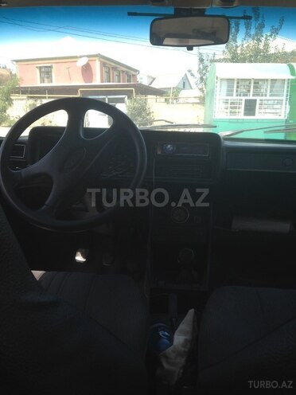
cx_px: 148
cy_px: 198
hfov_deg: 42.9
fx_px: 376
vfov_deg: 55.4
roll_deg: -0.2
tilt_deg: -8.3
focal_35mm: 33
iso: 50
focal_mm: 4.12
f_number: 2.4
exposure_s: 1/384
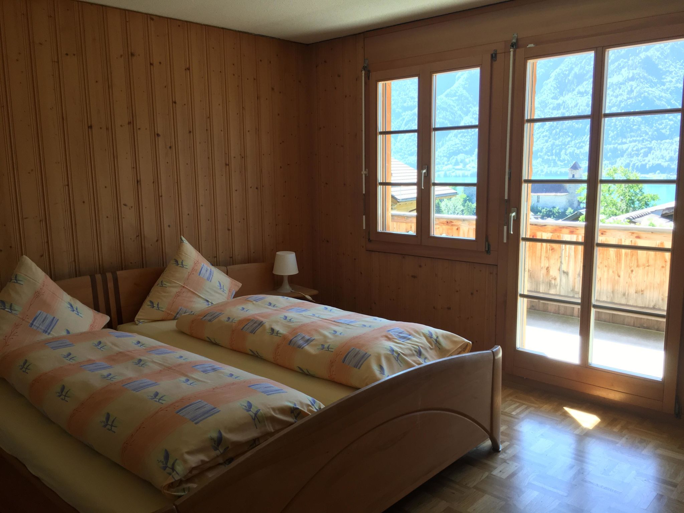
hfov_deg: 61.7
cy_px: 256
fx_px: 573
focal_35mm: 29
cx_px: 342
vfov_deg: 48.2
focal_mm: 4.15
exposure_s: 1/100
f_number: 2.2
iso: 40
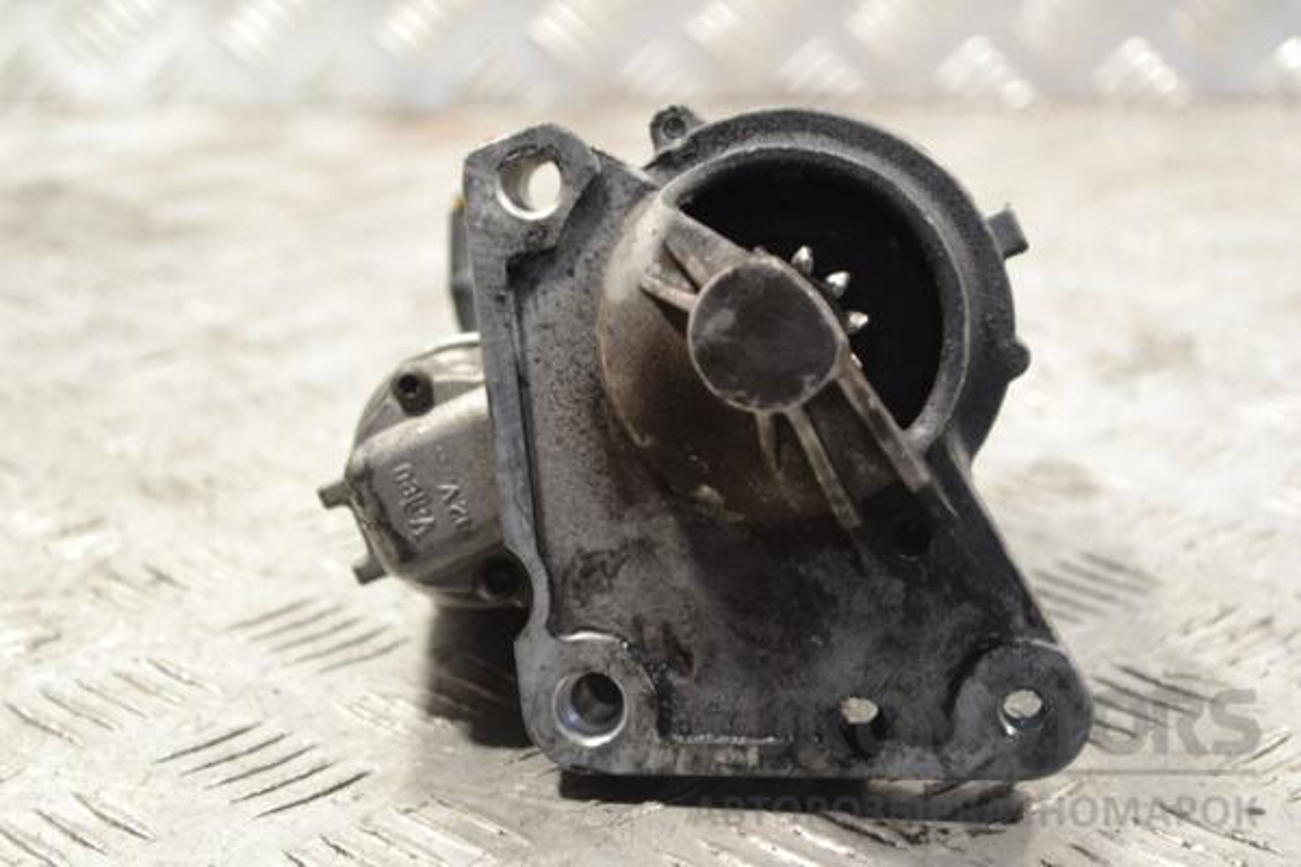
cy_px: 434
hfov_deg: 28.1
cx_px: 650
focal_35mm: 72
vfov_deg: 18.9
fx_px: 2602
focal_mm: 48
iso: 640
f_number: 5.6
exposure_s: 1/30
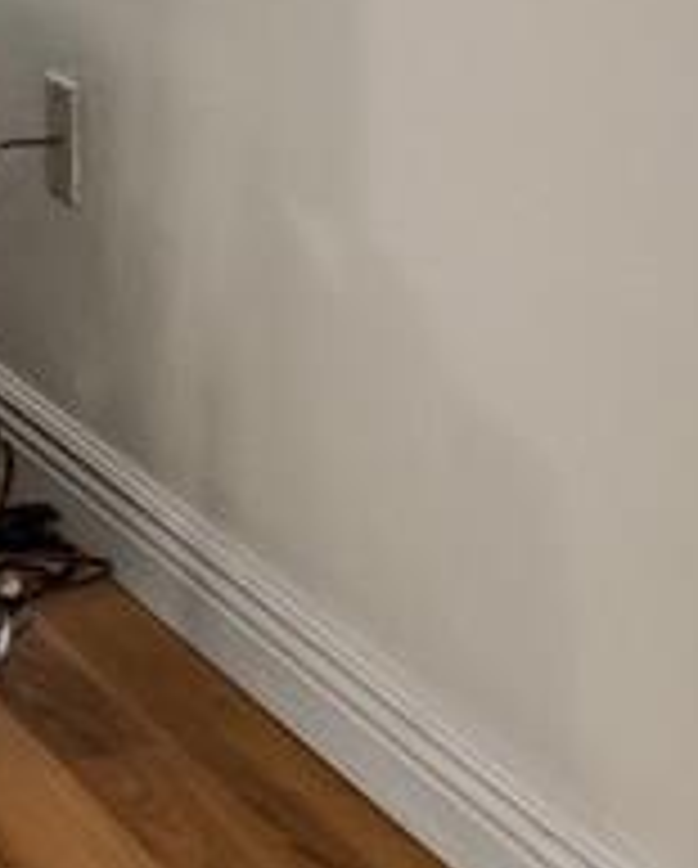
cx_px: 657
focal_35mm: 132
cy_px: -726
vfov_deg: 13.1
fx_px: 3401
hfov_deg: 11.6
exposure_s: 1/6
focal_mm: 17
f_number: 10
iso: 320
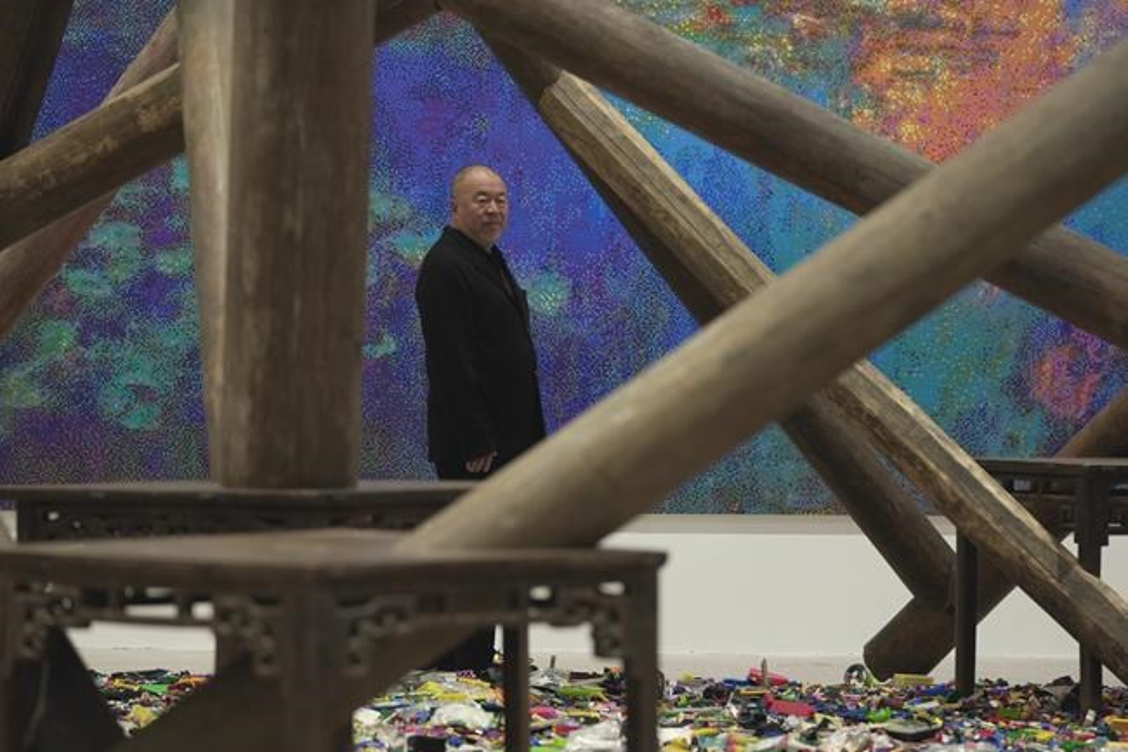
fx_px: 4197
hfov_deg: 15.3
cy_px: 376
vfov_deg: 10.2
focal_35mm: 134
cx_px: 564
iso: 1000
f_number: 2.8
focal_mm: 134
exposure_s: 1/100
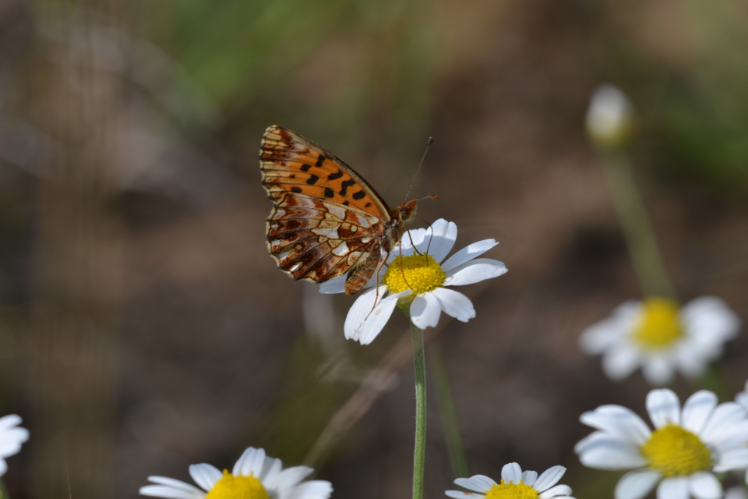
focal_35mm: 278
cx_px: 374
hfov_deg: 7.4
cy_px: 250
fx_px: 5765
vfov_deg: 5.0
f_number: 8
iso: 110
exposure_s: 1/250
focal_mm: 185
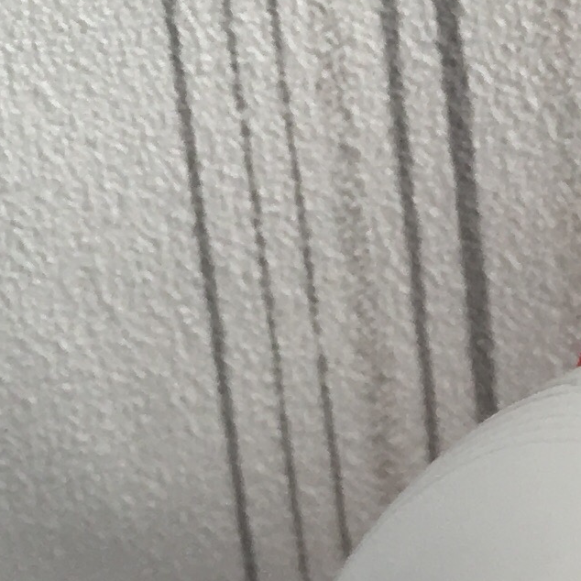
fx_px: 3095
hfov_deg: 9.5
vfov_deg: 10.2
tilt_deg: -34.5
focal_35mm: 163
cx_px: 1384
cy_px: 1002
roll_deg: -1.6
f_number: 2.2
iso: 32
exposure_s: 1/50
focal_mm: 4.15
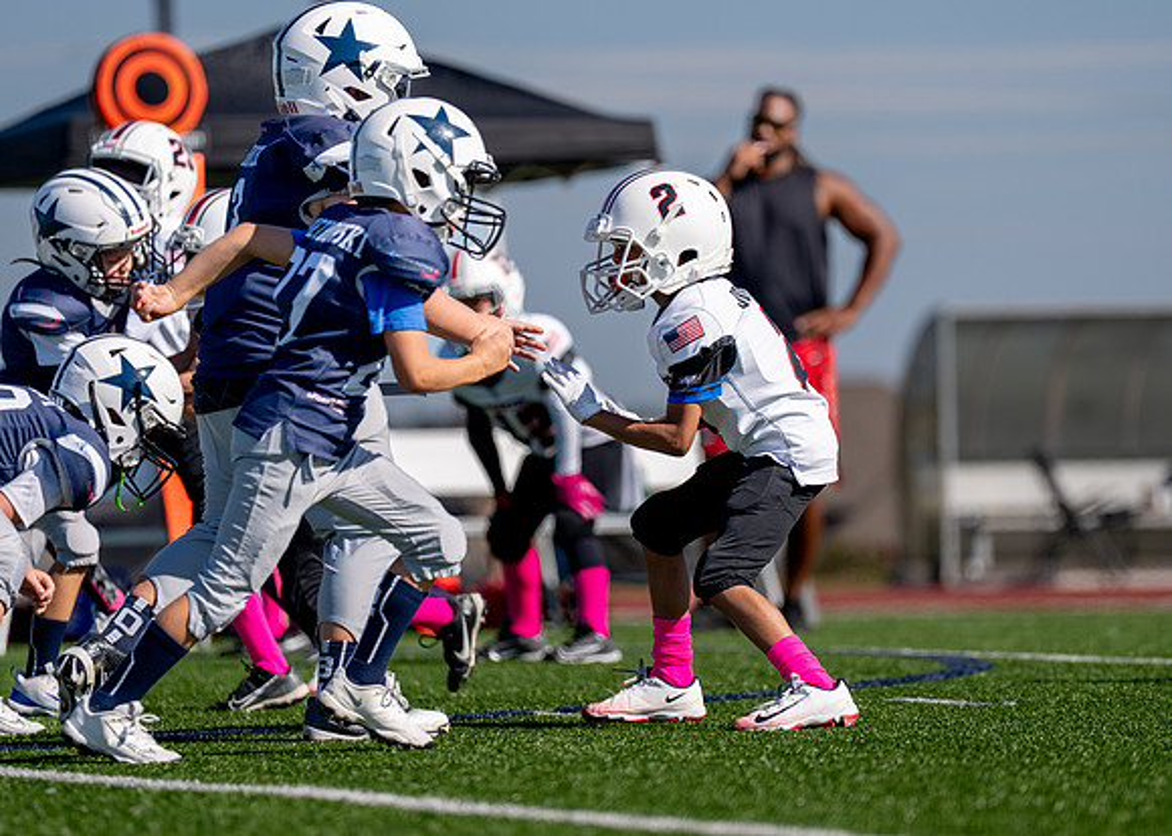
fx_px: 9369
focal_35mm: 282
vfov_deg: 5.1
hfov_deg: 7.2
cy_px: 378
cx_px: 688
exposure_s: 1/4000
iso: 160
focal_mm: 200
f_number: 2.8
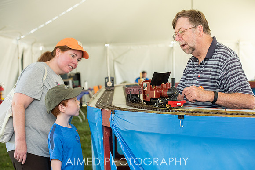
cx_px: 127
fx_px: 502
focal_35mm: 71
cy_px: 85
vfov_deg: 19.2
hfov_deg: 28.5
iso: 500
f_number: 5.6
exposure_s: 1/250
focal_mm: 70
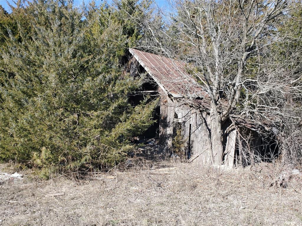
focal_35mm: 26
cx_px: 151
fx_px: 227
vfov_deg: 53.1
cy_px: 113
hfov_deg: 67.3
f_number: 2.4
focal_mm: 4.3
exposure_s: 1/734
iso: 50
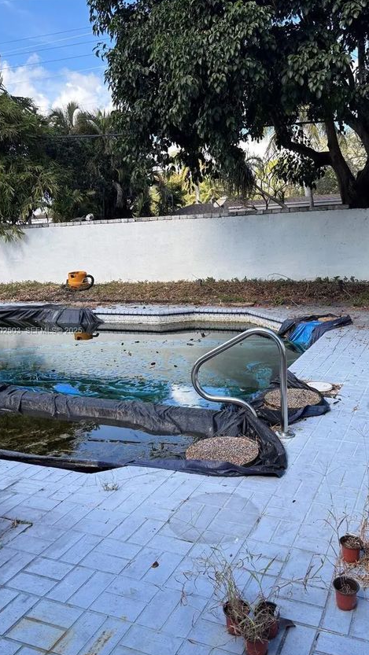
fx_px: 504
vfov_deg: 66.1
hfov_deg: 39.9
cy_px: 331
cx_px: 231
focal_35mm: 29
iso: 50
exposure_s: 1/865
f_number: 1.6
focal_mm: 5.96
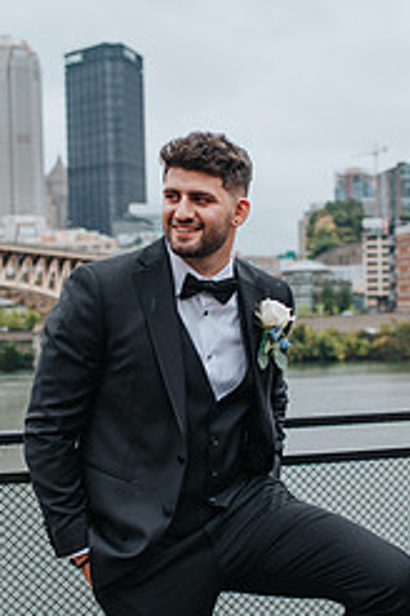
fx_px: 1093
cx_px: 212
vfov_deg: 31.4
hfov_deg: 21.2
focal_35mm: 64
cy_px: 358
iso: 110
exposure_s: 1/250
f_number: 2.8
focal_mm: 35
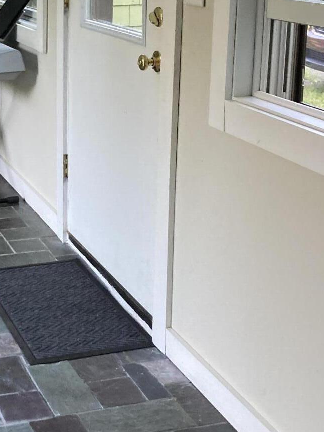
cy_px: 126
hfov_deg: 21.4
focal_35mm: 65
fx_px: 812
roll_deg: +1.3
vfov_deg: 29.5
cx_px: -33
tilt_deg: -13.1
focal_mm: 3.99
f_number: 1.8
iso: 200
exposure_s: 1/60
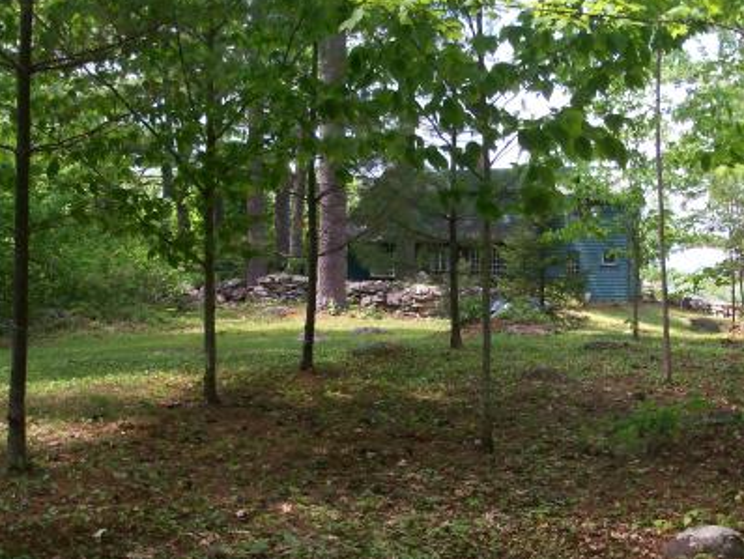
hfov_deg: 36.7
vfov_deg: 28.5
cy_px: 337
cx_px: 540
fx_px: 1097
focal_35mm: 51
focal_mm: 6.3
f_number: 3
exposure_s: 1/160
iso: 64
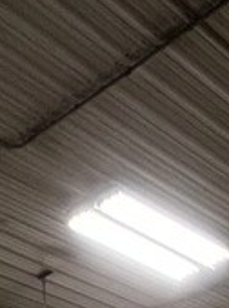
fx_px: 699
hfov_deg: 17.9
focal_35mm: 79
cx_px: 258
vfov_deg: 16.0
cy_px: 687
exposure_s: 1/60
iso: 250
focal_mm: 1.57
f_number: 1.8
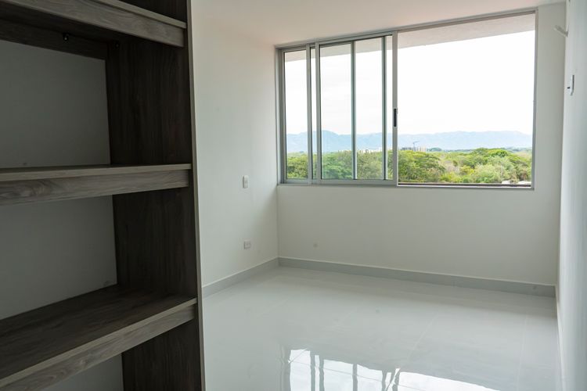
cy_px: 196
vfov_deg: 46.4
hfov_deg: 65.5
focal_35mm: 28
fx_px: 457
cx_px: 294
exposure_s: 1/2500
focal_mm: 28
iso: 20000
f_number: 13
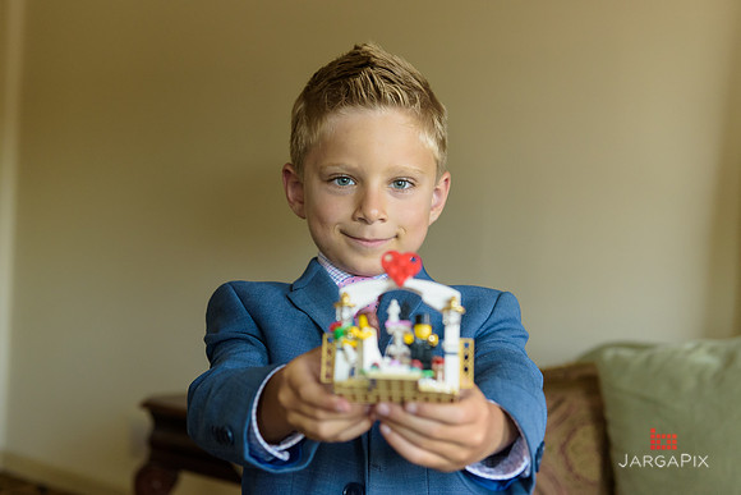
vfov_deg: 21.1
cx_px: 340
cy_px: 205
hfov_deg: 31.2
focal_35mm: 65
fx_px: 1328
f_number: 3.2
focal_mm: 55
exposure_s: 1/125
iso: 800
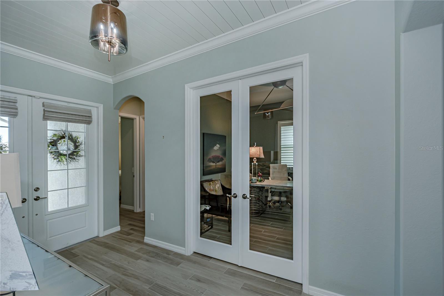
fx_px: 185
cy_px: 148
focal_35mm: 15
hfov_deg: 100.4
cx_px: 222
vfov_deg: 77.3
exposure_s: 1/125
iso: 125
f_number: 4
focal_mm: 10
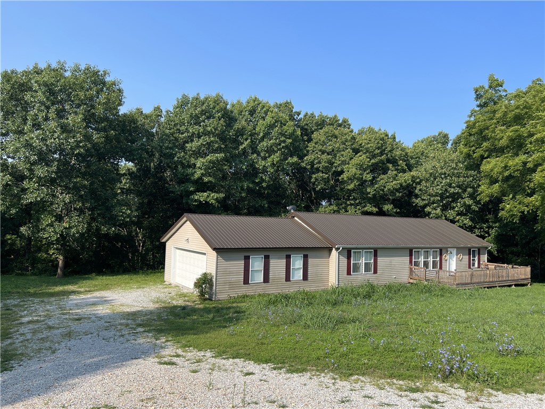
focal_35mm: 26
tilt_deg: +3.0
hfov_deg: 67.3
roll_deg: -1.3
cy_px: 204
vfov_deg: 53.1
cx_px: 272
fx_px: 409
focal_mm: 5.7
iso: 50
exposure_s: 1/2571
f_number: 1.5
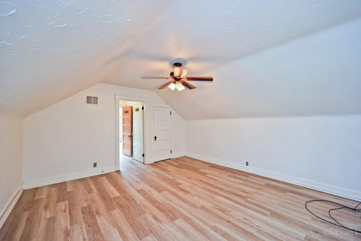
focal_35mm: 14
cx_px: 180
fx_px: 140
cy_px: 120
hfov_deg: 104.3
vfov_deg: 81.2
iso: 720
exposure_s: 1/60
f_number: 4
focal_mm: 14
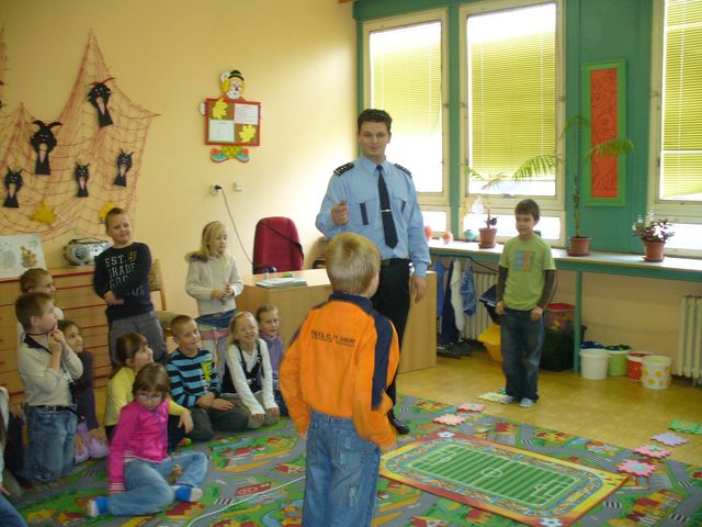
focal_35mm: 37
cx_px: 351
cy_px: 264
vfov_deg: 38.7
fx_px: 750
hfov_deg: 50.1
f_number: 2.8
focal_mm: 6.1
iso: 160
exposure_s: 1/30
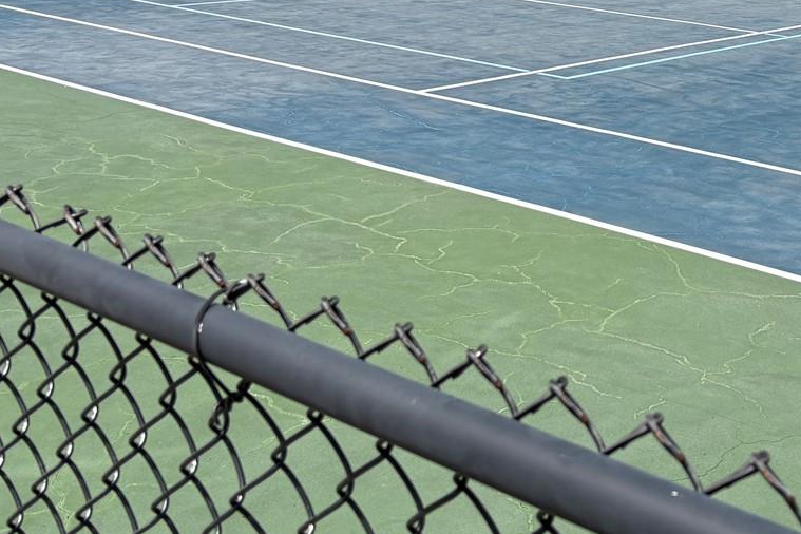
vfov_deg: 22.8
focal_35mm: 57
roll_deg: -2.9
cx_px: 650
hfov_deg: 33.9
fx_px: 1268
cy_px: 0
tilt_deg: -7.2
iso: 50
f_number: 1.6
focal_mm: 5.96
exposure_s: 1/4329
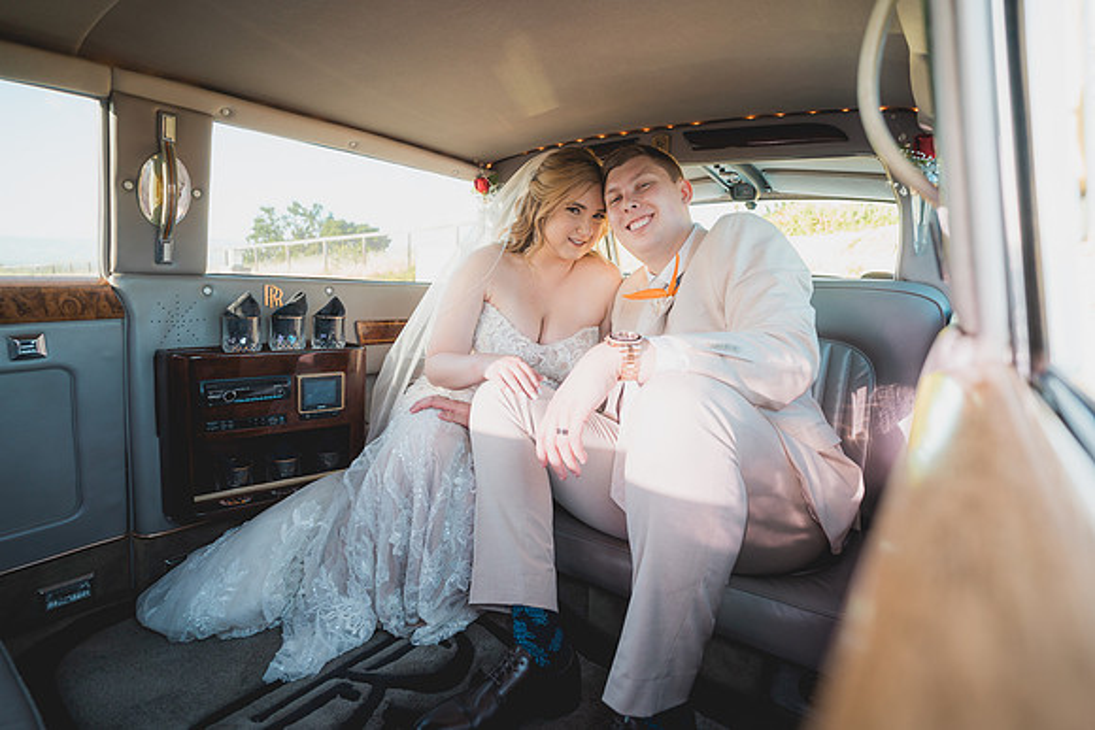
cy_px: 365
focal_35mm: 18
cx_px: 548
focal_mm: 18
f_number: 2.8
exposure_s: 1/40
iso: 125
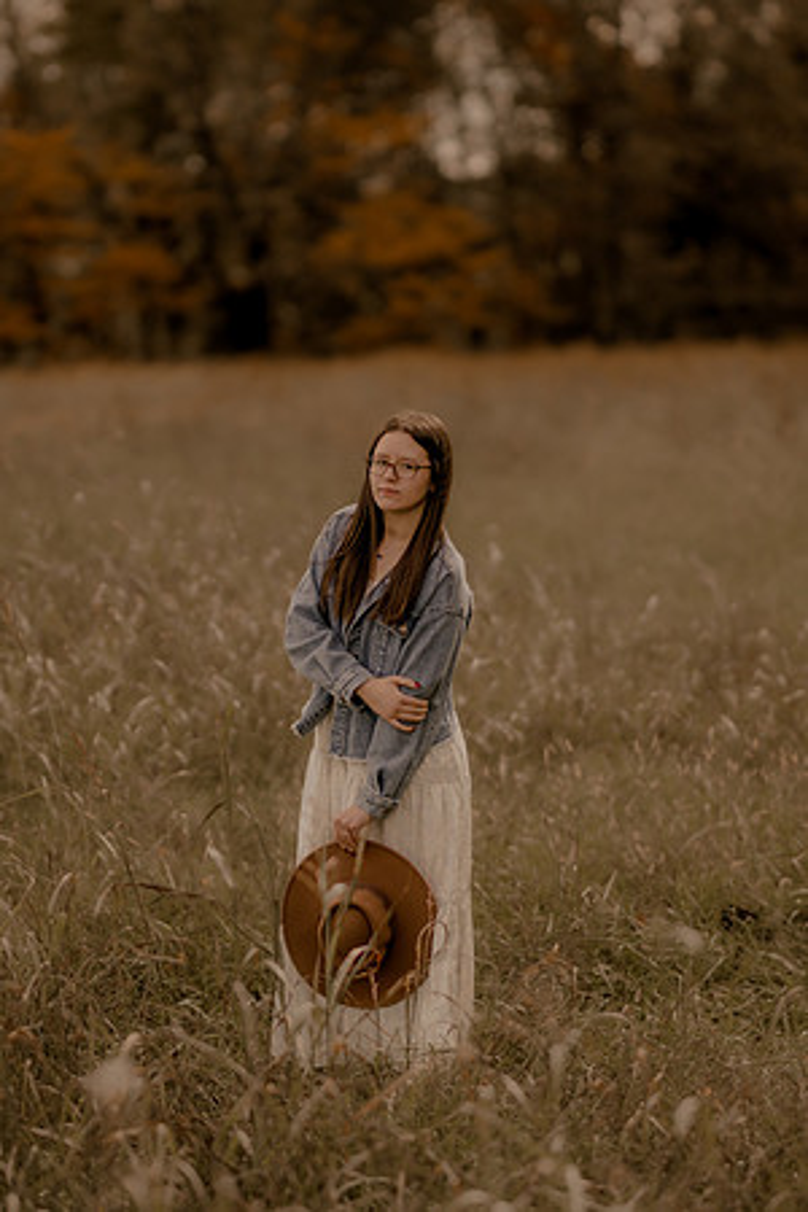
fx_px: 4275
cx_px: 404
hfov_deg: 10.8
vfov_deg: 16.1
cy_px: 606
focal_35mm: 127
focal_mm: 85
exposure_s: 1/4000
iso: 200
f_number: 1.4
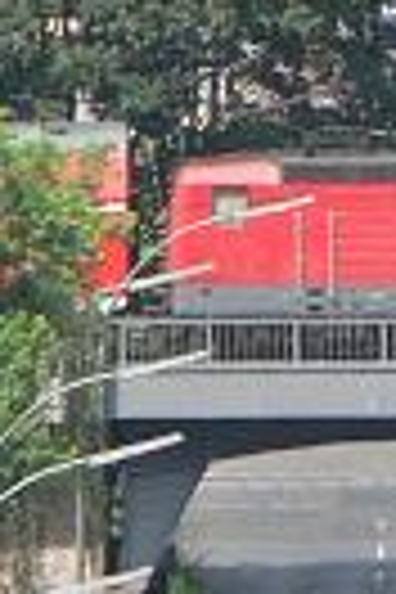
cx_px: 644
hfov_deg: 0.6
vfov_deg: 0.9
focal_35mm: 2397
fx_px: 39547
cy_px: 81
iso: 80
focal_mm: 63.3
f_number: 5
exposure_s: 1/400
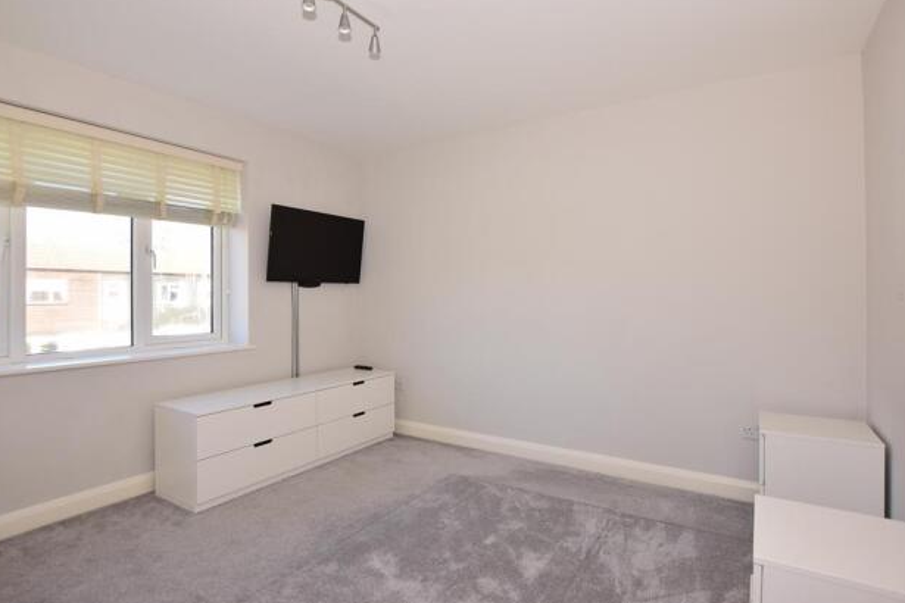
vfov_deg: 73.7
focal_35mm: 16
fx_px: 402
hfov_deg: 96.7
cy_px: 288
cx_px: 444
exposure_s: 1/160
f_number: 5.6
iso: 400
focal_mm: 10
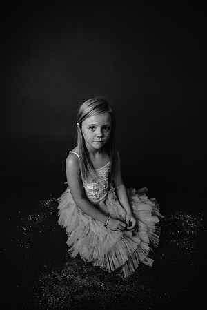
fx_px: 207
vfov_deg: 73.7
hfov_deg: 53.1
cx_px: 104
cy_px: 155
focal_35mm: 24
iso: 100
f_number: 2.8
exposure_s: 1/160
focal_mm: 24
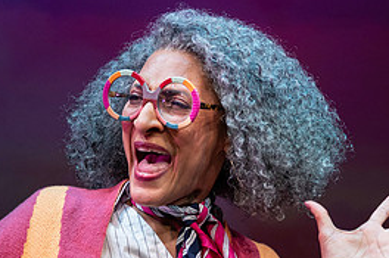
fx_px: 1661
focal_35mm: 154
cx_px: 88
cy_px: 245
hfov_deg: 13.3
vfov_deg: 8.8
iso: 1600
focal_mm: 70
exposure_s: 1/640
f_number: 2.8
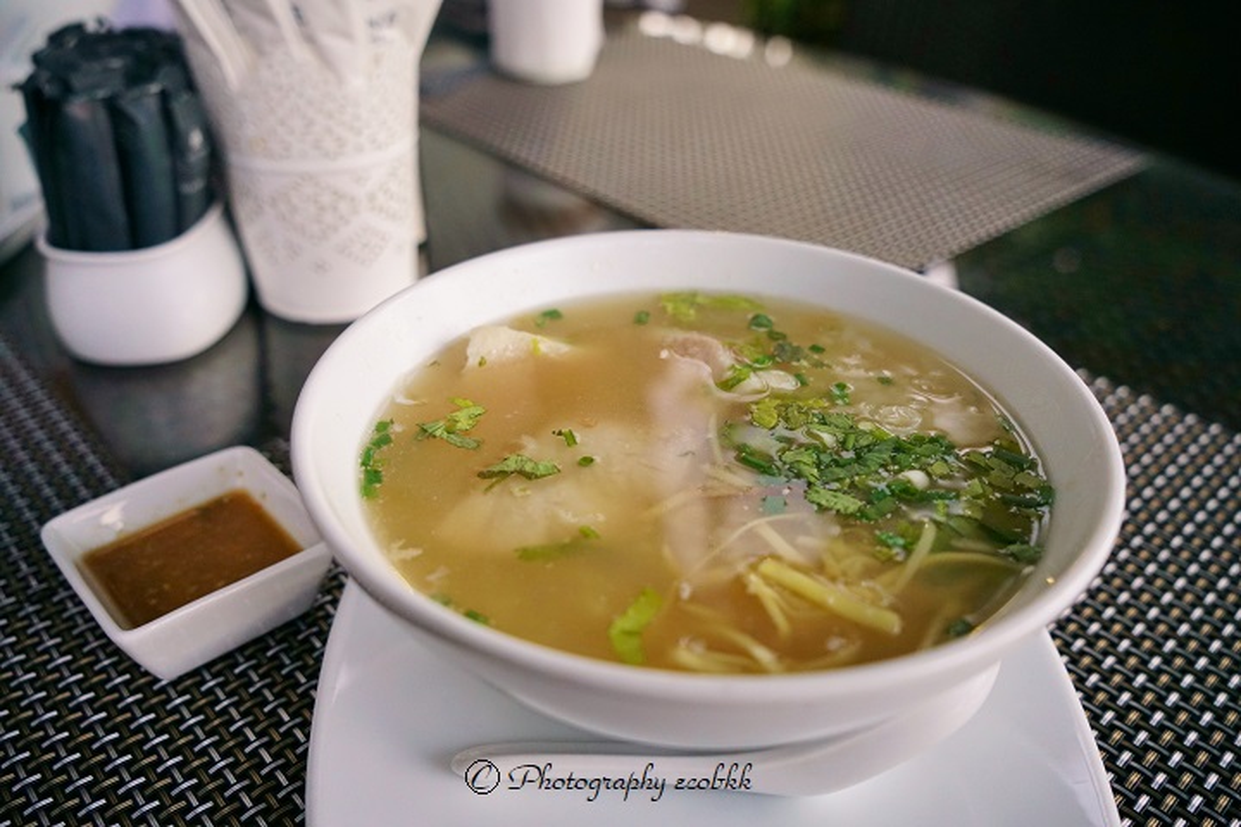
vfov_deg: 45.0
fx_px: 1000
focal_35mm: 29
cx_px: 620
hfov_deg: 63.7
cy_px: 414
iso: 800
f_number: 5
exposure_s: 1/200
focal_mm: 29
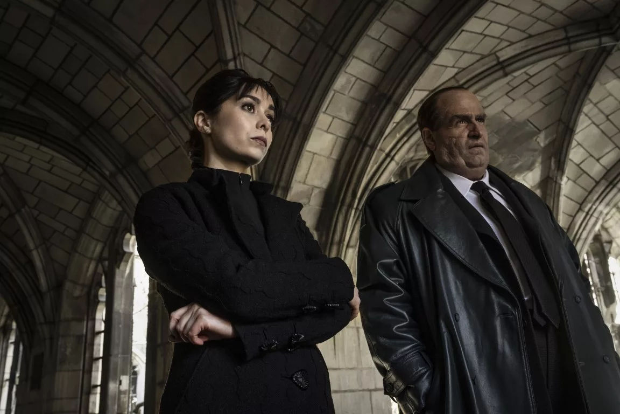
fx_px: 568
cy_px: 207
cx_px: 310
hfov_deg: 57.2
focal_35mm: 33
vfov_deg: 40.0
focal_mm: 33
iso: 3200
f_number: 7.1
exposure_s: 1/100
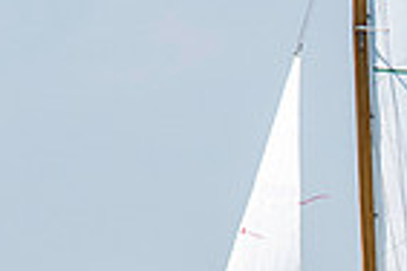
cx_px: 640
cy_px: 547
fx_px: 25255
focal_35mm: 2234
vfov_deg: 0.6
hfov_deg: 0.9
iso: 320
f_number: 5.6
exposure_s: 1/2500
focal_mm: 300
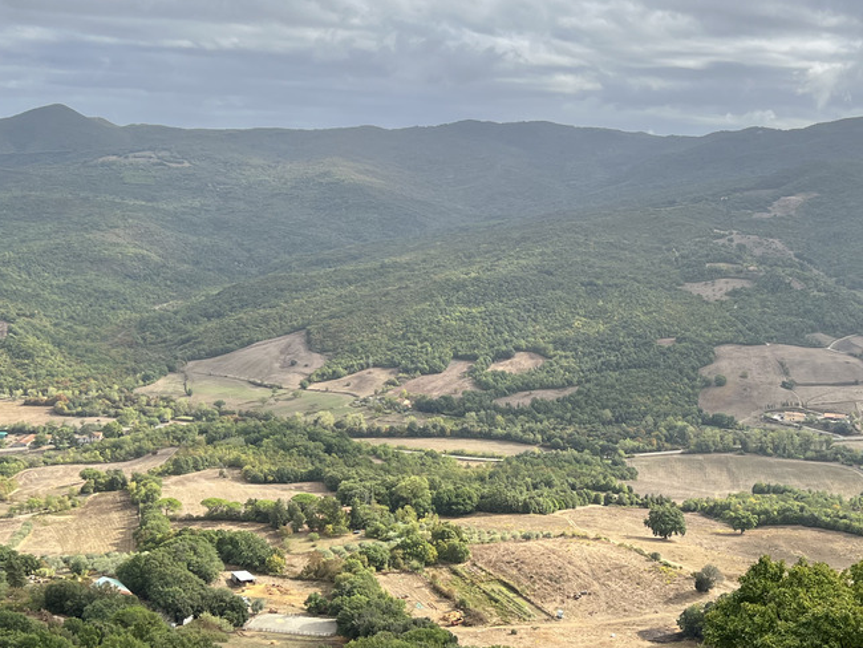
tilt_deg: -11.4
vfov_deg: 30.2
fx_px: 1197
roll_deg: -1.0
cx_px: 534
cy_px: 380
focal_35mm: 48
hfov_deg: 39.4
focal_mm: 5.7
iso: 50
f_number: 1.5
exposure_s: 1/3831
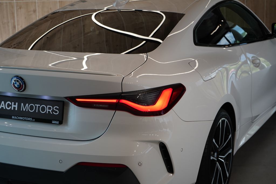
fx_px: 537
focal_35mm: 70
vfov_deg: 19.5
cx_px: 138
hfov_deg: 28.8
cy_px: 92
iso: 800
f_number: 5.6
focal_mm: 70
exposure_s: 1/160
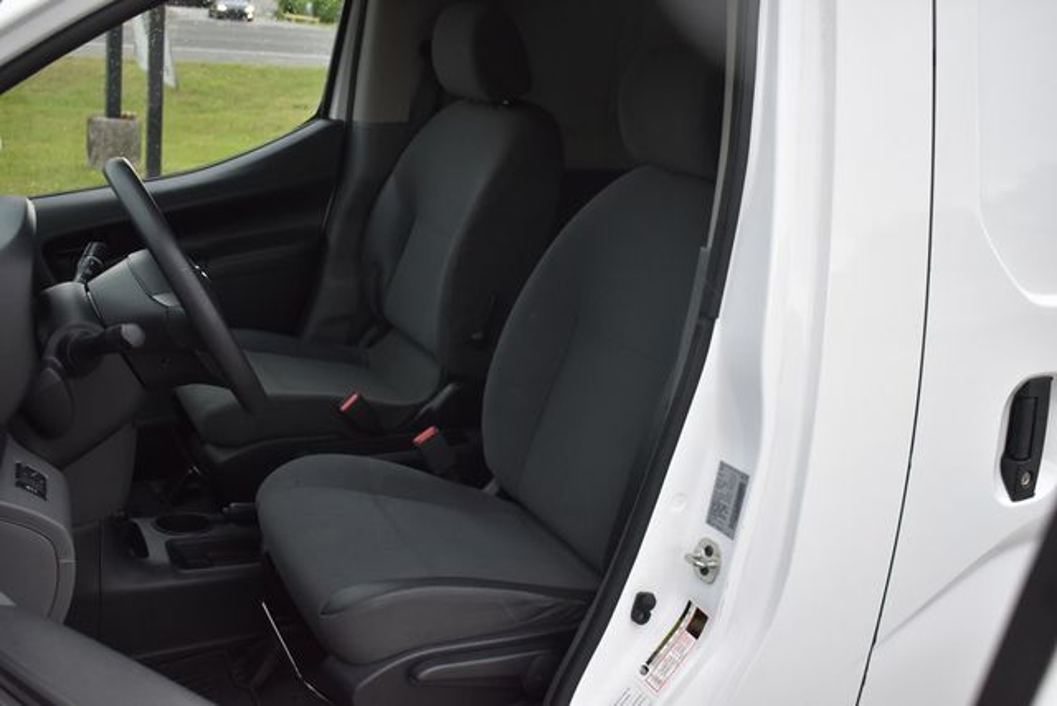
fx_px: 1057
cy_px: 353
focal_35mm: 36
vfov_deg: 36.9
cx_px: 528
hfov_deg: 53.1
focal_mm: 24
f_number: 4
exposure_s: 1/250
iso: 640
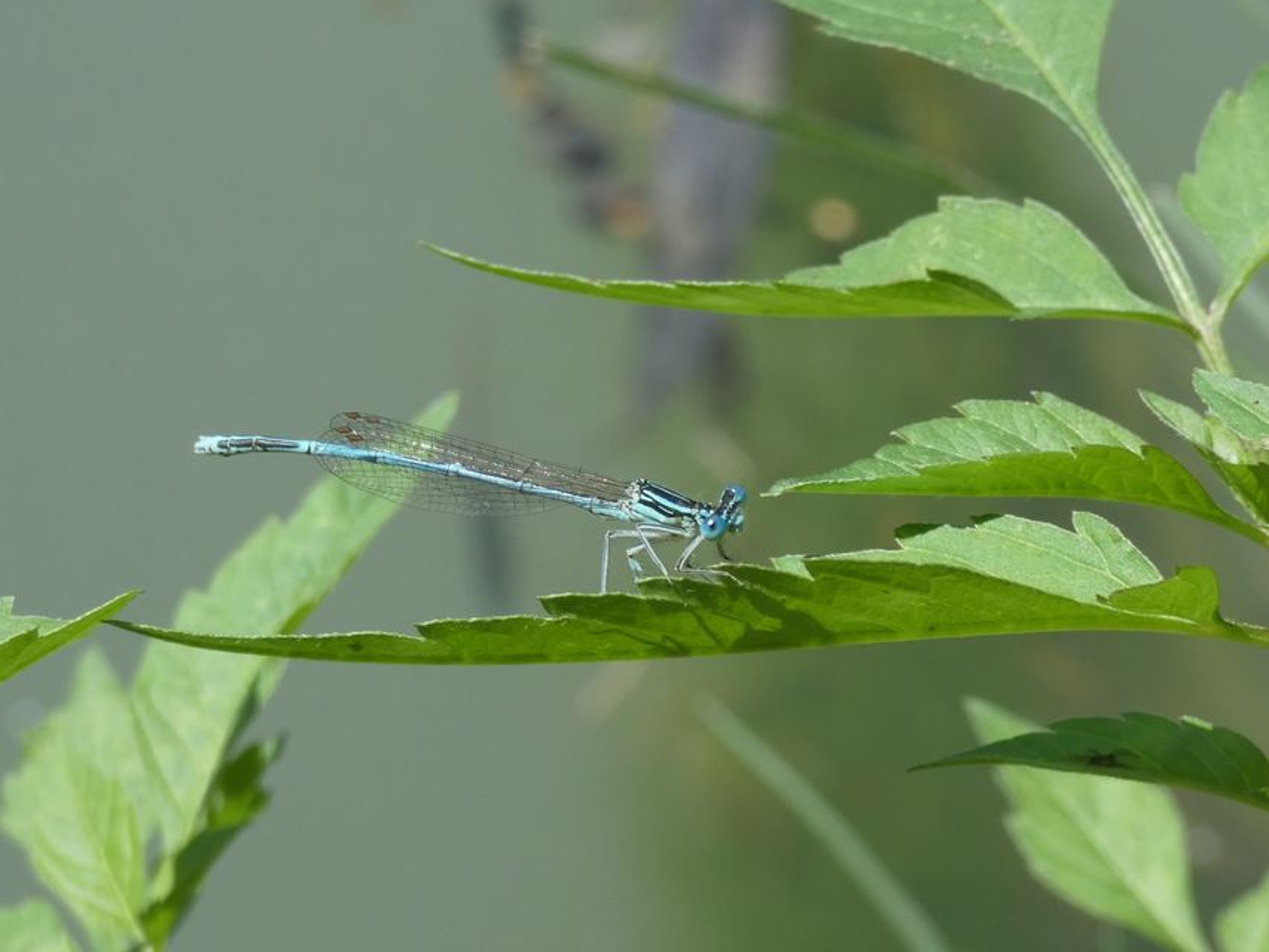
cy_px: 476
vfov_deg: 8.8
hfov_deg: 11.7
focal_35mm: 169
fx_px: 6196
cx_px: 634
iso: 80
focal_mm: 30.2
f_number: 5.5
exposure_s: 1/160
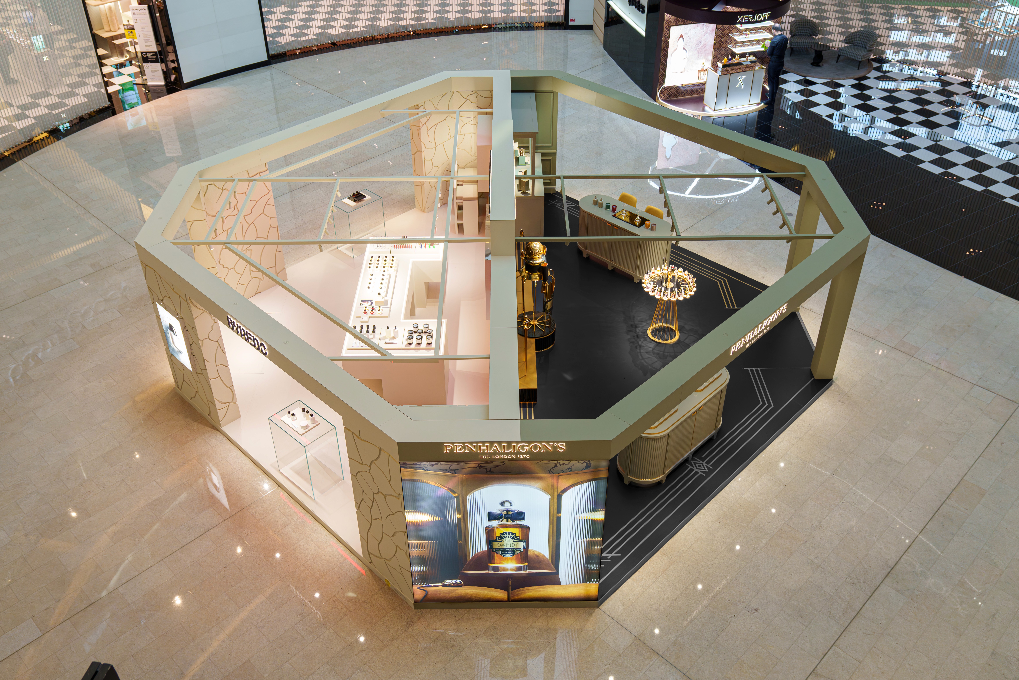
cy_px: 340
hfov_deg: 60.3
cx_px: 510
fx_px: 877
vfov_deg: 42.3
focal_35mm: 31
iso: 800
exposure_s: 1/100
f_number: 4
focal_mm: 31
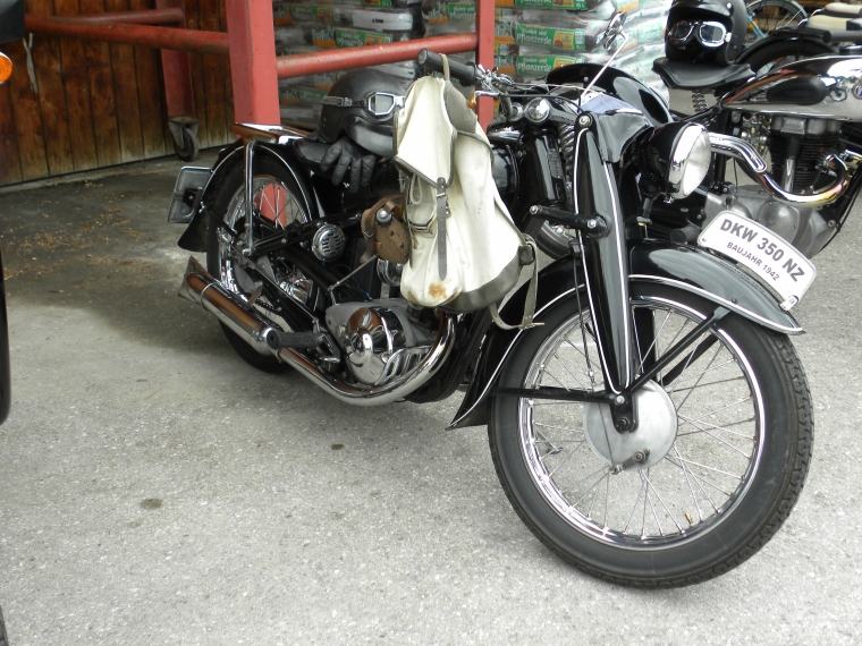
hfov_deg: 45.8
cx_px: 431
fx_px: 1021
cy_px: 323
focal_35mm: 41
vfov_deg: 35.1
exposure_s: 1/62.2
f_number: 3.2
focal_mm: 7.3
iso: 64
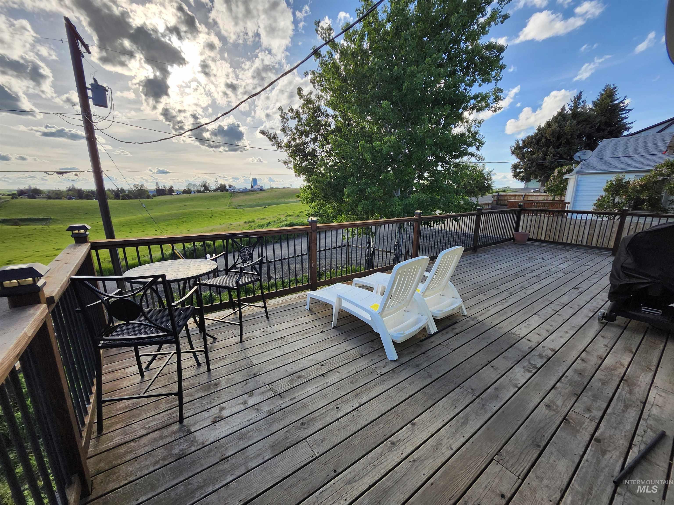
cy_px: 252
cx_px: 337
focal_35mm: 13
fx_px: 253
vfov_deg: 89.9
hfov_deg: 106.2
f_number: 2.2
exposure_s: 1/812
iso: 40
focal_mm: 1.74
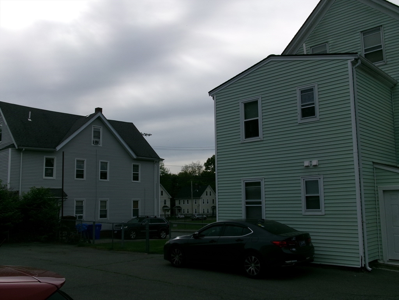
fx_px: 415
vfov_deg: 39.7
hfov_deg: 51.4
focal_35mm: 36
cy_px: 150
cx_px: 200
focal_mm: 6.4
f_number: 11.8
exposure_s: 1/170
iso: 100
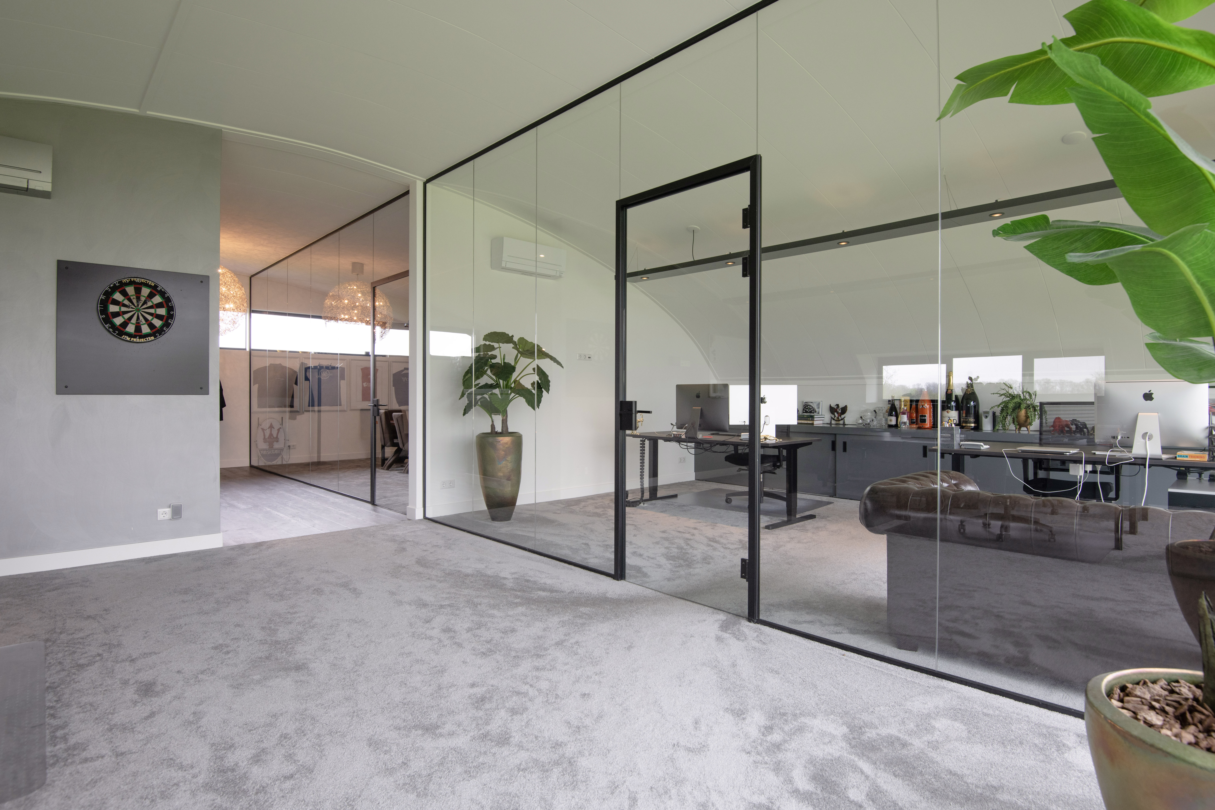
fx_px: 607
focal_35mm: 18
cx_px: 608
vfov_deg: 67.4
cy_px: 405
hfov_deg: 90.0
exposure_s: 1/15
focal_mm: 18
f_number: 7.1
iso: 200
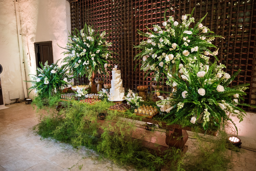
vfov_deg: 53.2
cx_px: 128
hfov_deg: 73.7
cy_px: 86
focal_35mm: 24
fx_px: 171
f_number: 2.8
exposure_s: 1/100
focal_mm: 24
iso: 1600
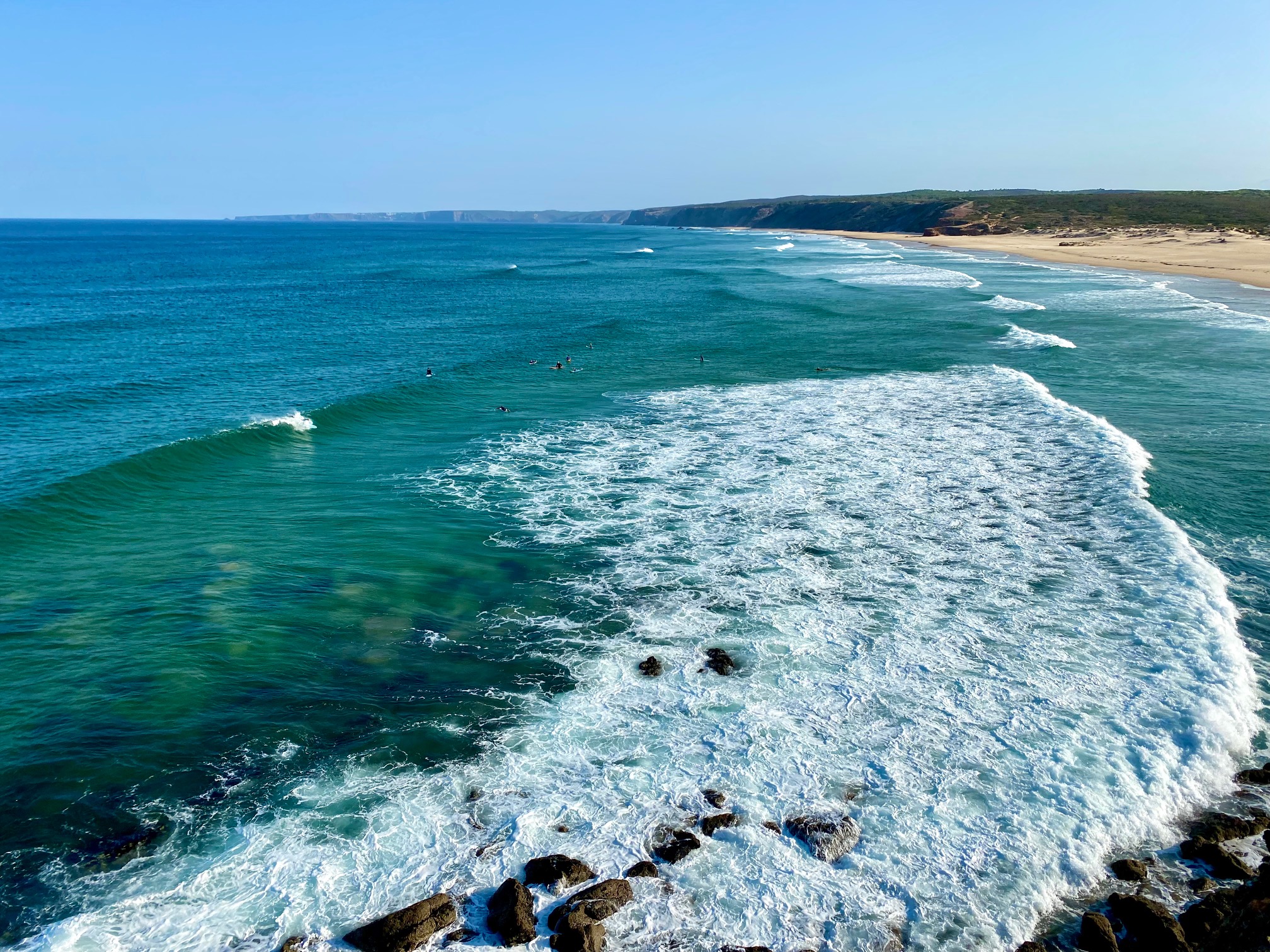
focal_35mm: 26
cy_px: 476
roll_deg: +0.8
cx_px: 635
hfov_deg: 67.3
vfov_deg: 53.1
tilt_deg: -13.5
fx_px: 954
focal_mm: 4.25
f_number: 1.8
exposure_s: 1/3731
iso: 32
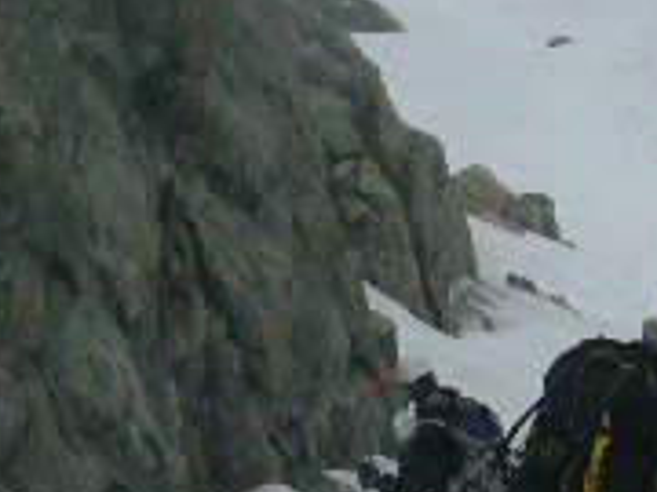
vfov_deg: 8.7
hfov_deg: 11.6
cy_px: 222
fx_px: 3246
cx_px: 409
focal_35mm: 171
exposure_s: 1/1600
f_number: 5.6
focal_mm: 5.8
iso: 200
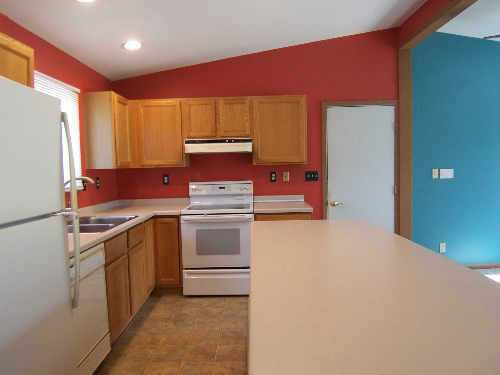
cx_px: 250
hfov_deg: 73.9
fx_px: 332
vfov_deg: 58.9
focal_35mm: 23
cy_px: 188
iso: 80
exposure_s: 1/30
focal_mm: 3.8
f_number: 2.8
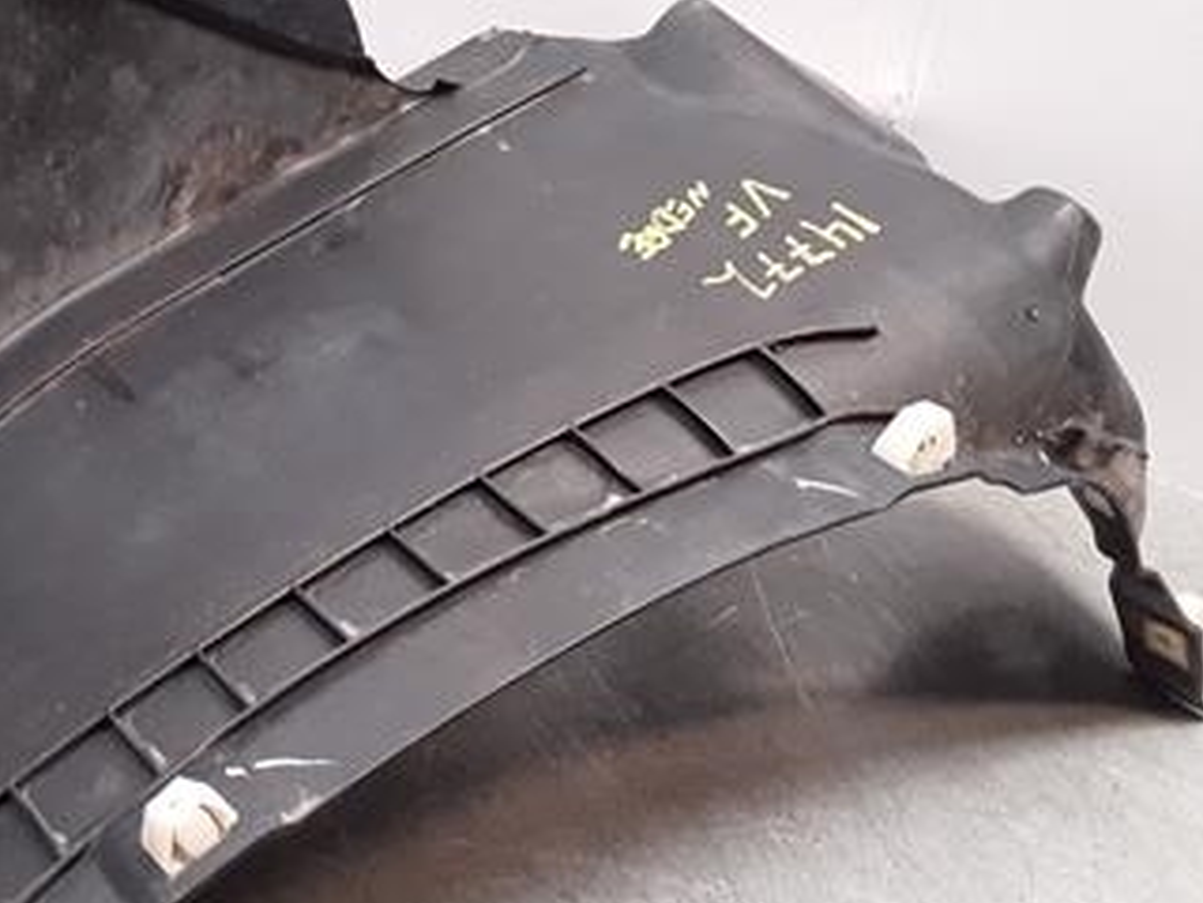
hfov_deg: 32.9
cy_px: 452
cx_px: 165
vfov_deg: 26.1
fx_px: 1946
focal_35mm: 56
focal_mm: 2.91
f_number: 1.9
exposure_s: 1/50
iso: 64
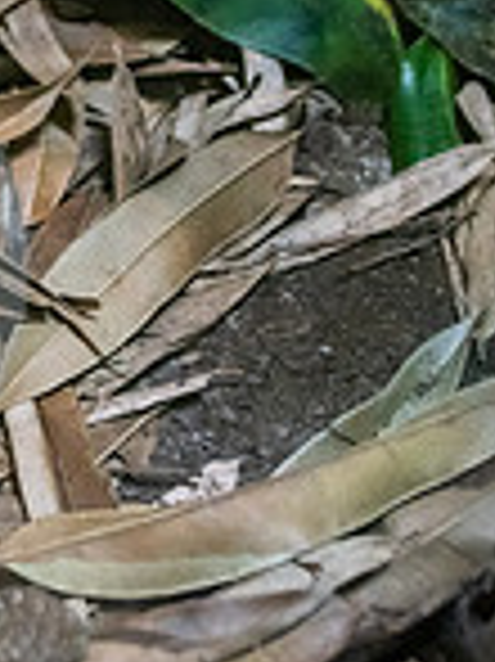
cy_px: 65
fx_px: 1738
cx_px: -500
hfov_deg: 13.7
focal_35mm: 91
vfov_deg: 21.1
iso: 1600
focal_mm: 24
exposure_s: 1/250
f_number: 2.8
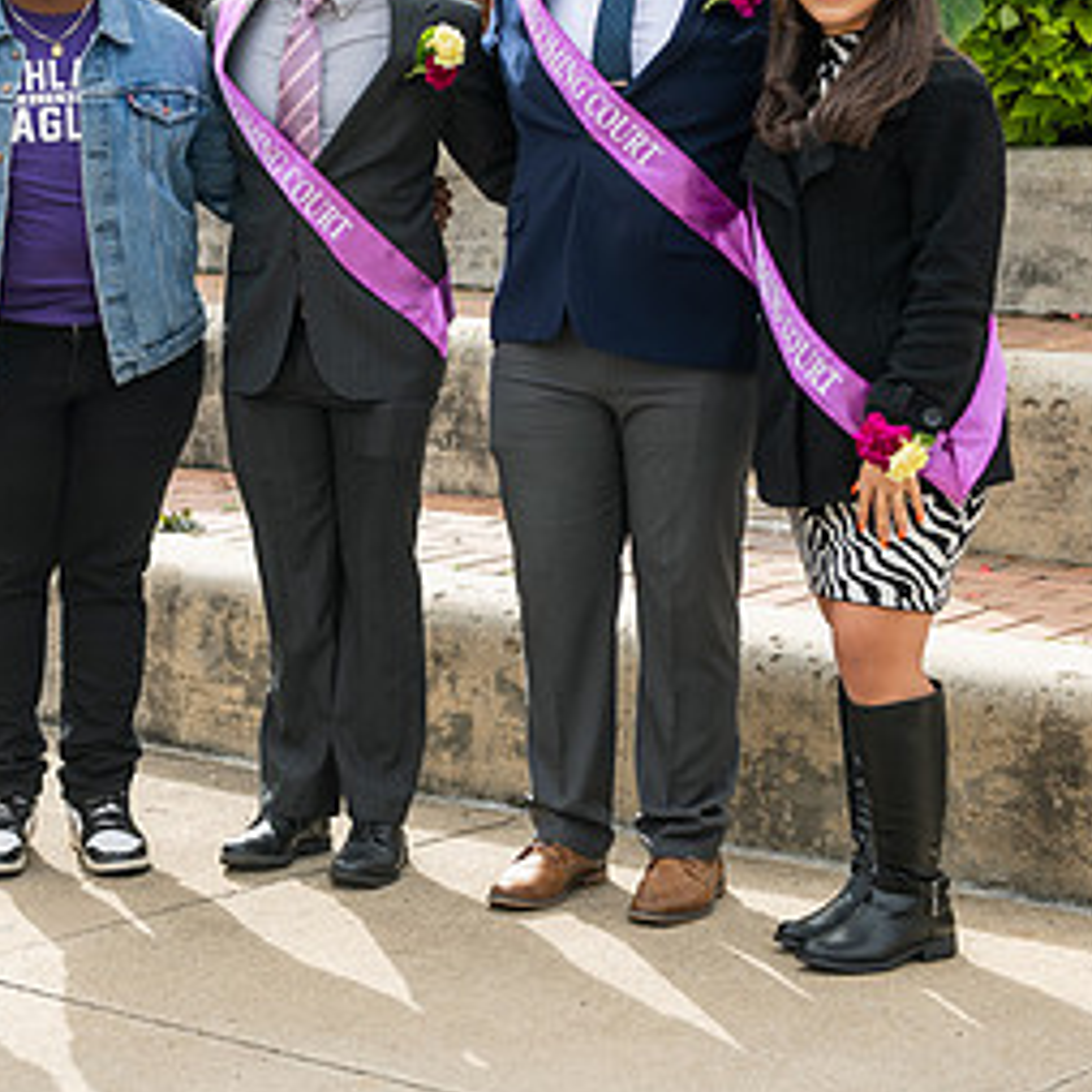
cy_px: 286
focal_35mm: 97
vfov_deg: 17.8
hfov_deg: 17.6
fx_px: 3462
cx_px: 56
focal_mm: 50
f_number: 4.5
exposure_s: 1/320
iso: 100
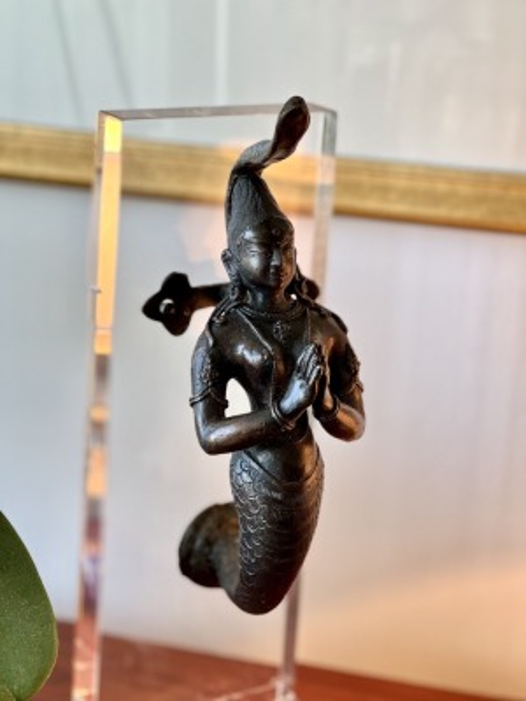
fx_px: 1560
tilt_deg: -17.9
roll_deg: -1.7
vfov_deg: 25.3
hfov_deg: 19.1
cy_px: 350
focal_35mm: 77
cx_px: 263
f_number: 2.8
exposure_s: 1/120
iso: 160
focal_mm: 9
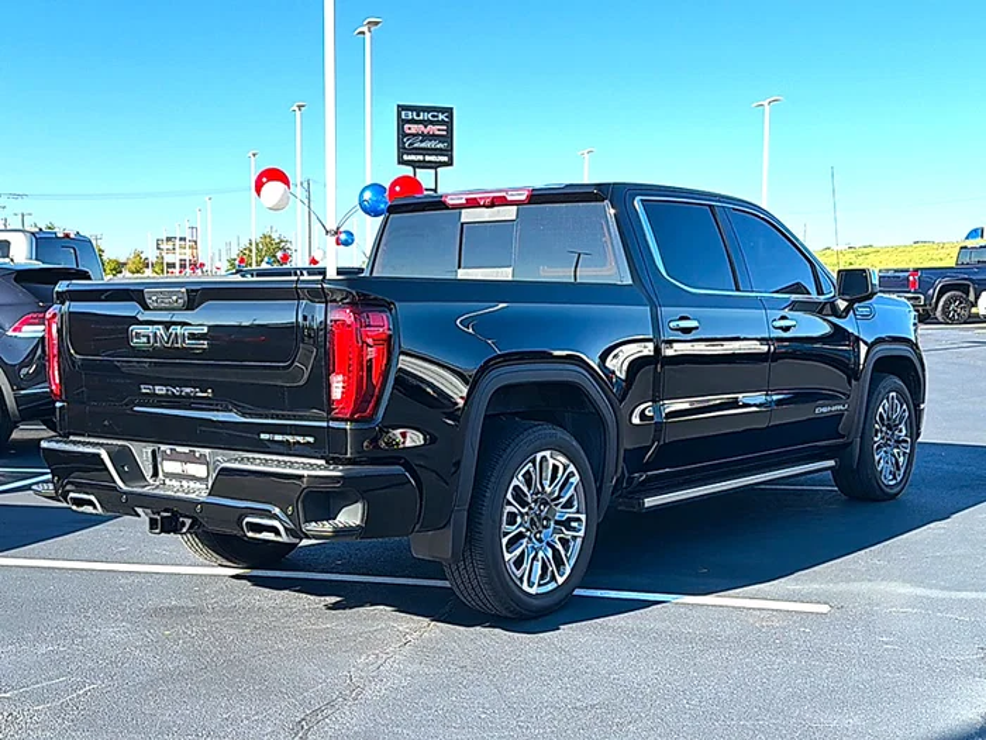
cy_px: 370
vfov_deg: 38.7
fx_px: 1054
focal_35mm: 37
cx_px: 493
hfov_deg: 50.1
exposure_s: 1/1585
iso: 80
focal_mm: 6.76
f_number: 1.78
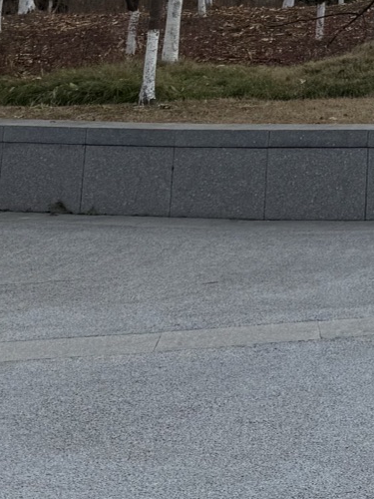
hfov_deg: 13.5
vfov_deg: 17.9
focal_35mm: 96
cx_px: 711
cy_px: -289
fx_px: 1383
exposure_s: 1/8130
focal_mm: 6.76
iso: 80
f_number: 1.78
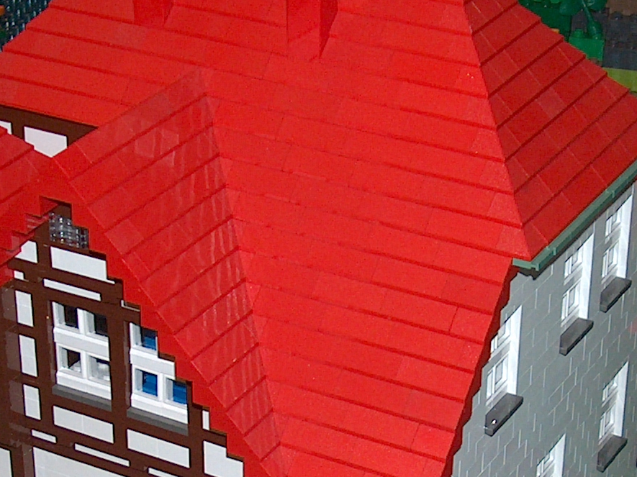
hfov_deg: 18.1
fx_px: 2005
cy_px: 480
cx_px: 313
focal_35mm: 109
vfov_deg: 13.4
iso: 100
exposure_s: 1/60
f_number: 2.8
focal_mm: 7.6
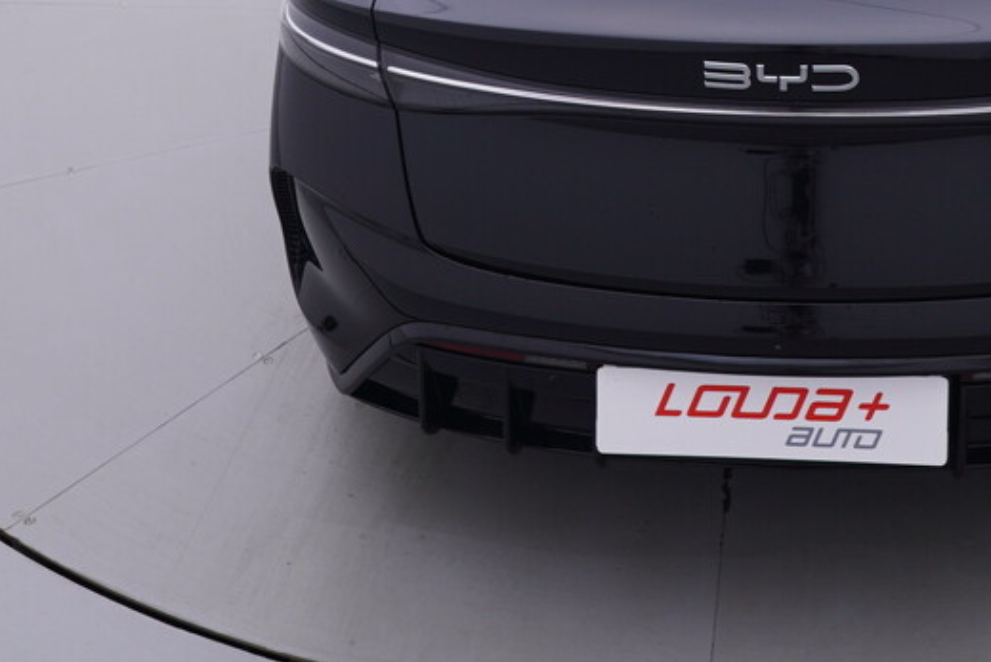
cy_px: -183
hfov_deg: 31.7
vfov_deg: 20.1
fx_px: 1719
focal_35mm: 62
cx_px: 724
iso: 200
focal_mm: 15
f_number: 5
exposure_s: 1/80
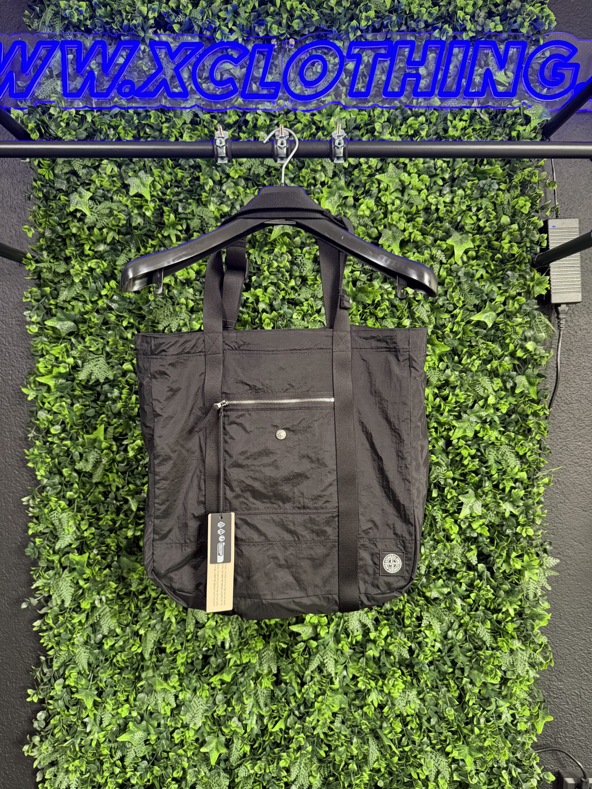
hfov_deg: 56.8
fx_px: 547
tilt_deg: -2.7
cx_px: 296
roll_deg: -0.6
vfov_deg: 71.6
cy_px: 394
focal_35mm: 24
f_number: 1.78
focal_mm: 6.76
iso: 640
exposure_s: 1/50
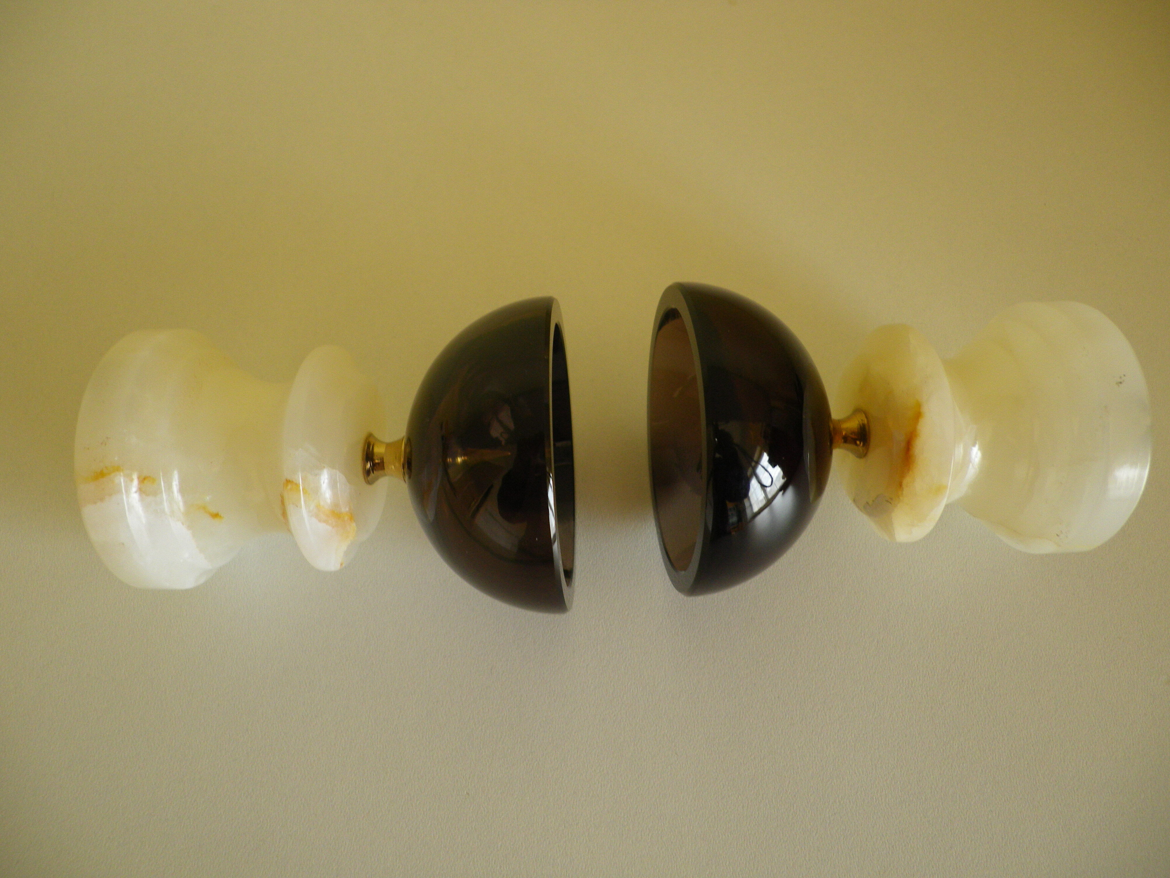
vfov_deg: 49.7
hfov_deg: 63.4
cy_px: 439
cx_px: 585
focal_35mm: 28
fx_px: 946
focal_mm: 4.9
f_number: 2.6
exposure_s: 1/60
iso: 100
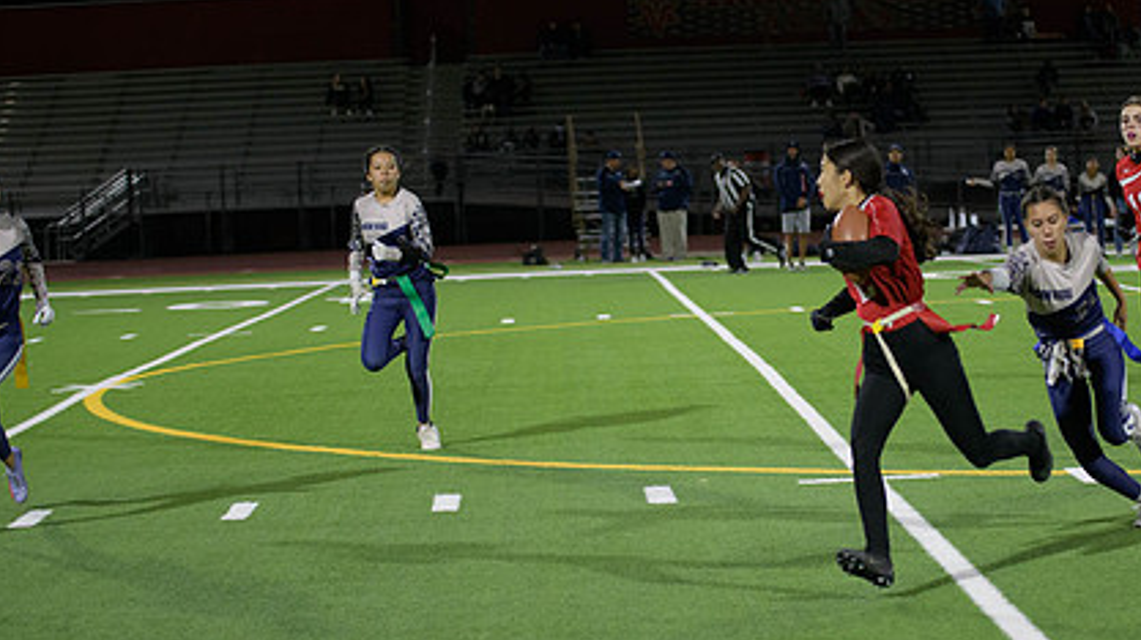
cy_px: 371
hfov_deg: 20.3
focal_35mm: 105
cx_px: 783
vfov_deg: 11.5
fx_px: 3175
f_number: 2.8
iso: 2500
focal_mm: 72
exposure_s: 1/640
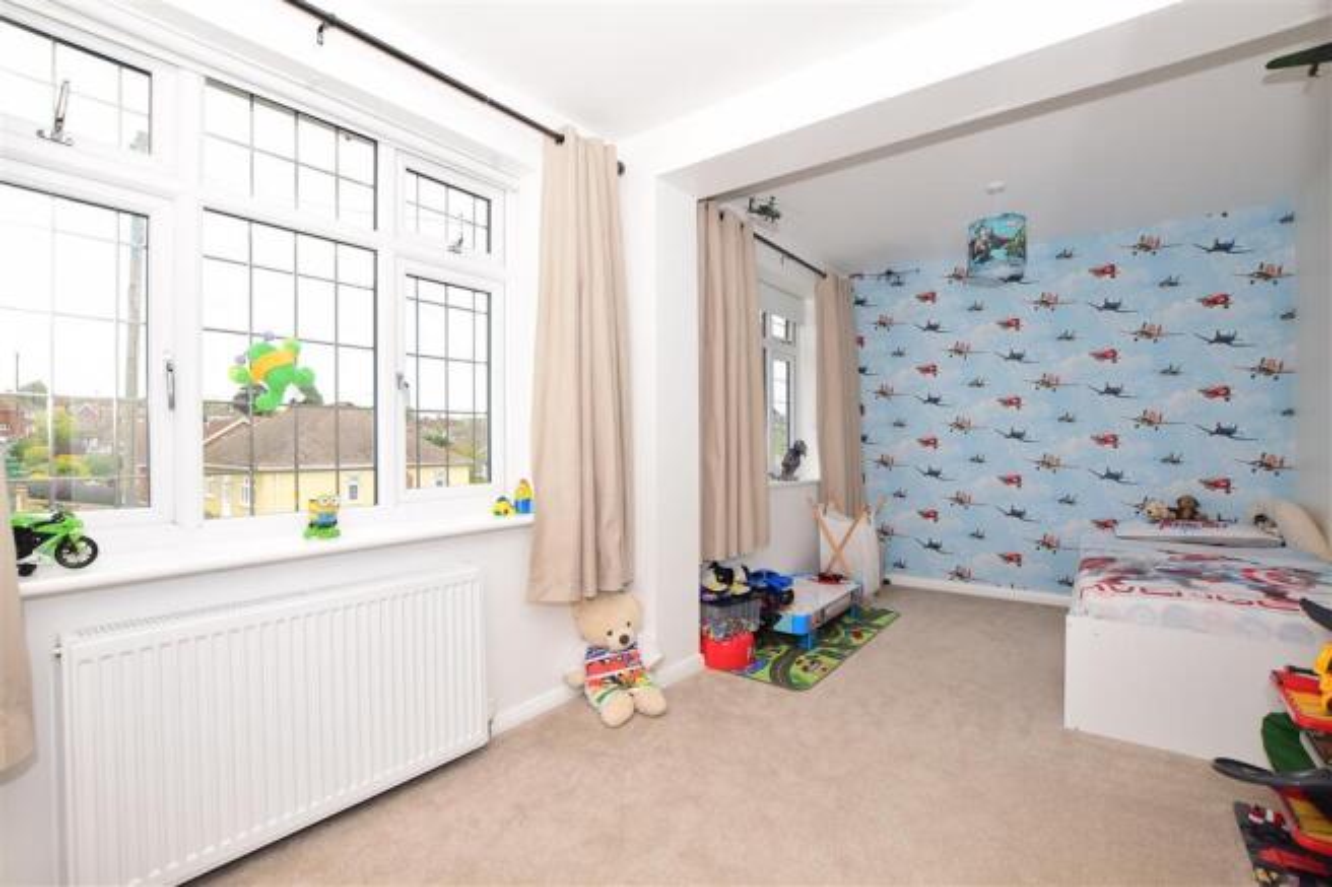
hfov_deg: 100.4
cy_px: 444
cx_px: 666
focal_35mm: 15
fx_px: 555
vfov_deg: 77.3
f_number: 8
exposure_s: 1/160
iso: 400
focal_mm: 10
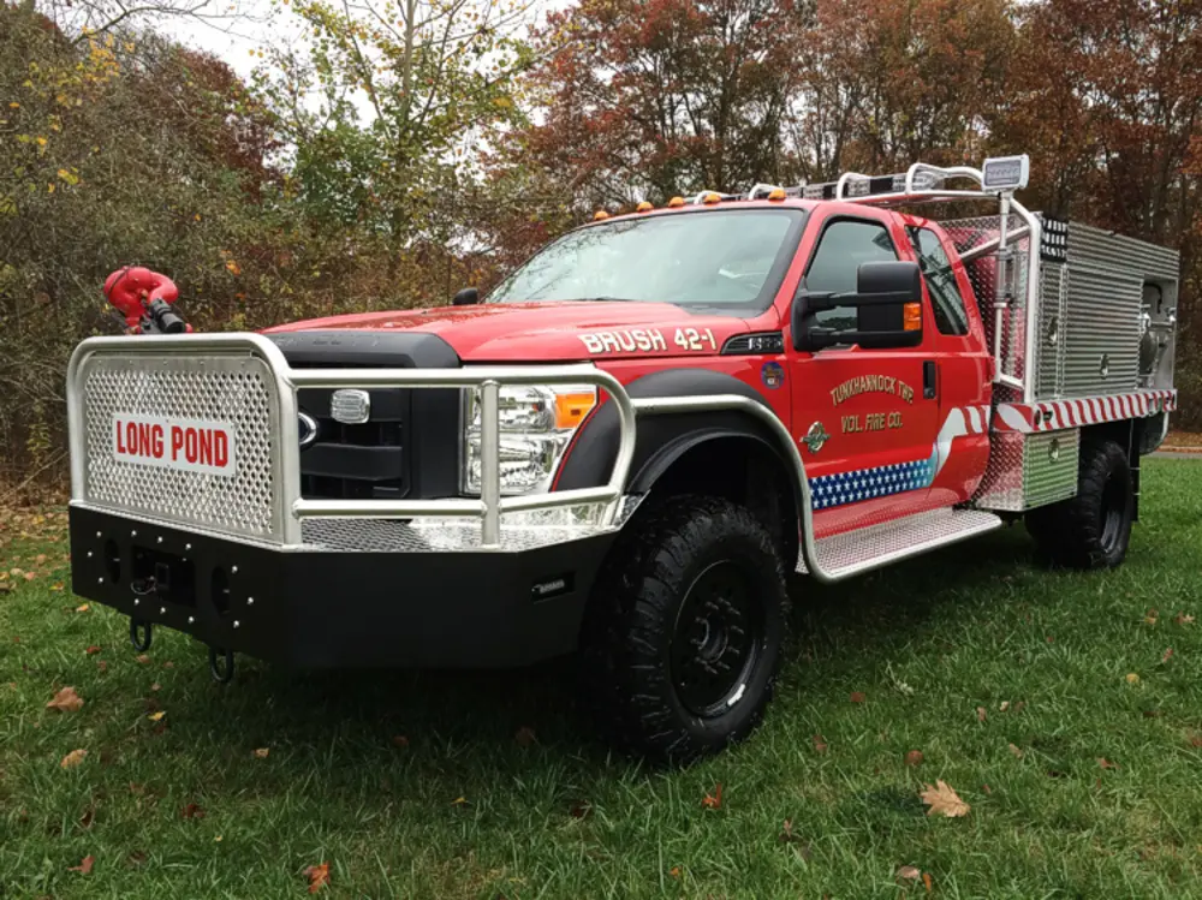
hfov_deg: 61.7
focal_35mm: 29
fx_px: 1007
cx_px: 601
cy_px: 450
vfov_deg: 48.2
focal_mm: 4.15
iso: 32
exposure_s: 1/40
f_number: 2.2
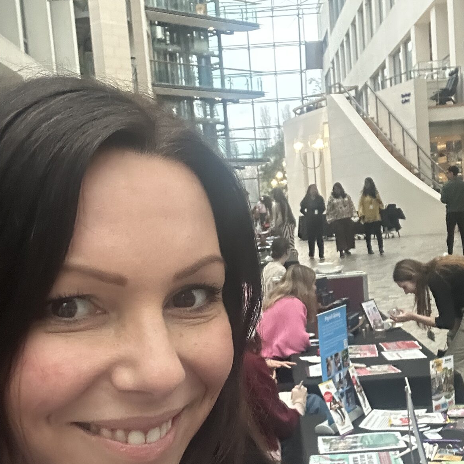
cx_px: 286
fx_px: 880
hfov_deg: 29.5
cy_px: 285
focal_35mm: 58
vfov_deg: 29.5
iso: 250
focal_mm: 2.69
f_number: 1.9
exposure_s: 1/50
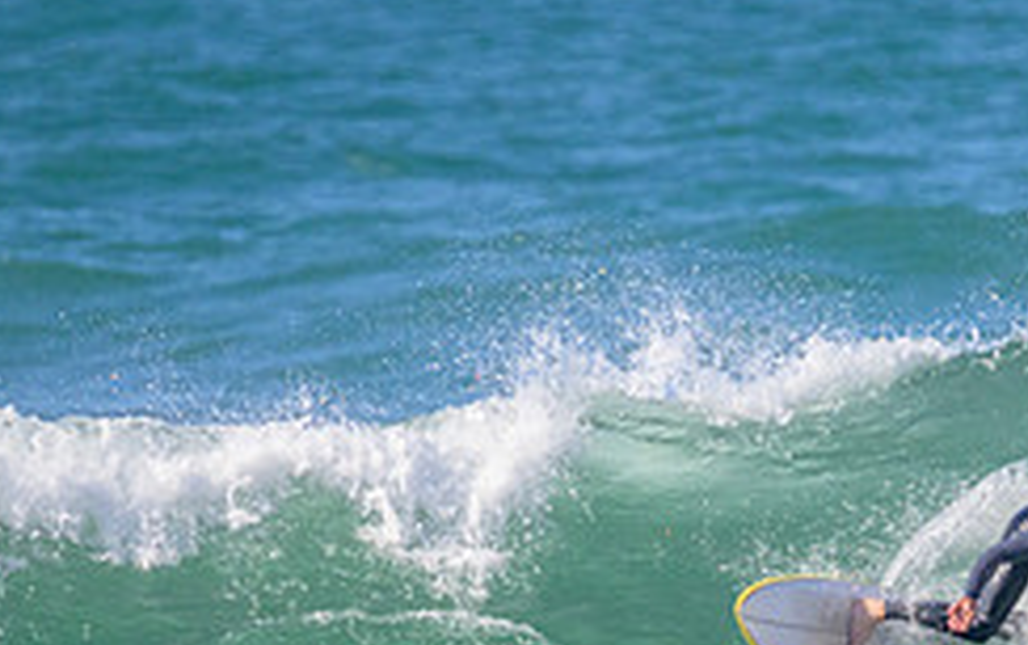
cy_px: 685
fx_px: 54346
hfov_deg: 1.1
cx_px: 859
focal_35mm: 1938
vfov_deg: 0.7
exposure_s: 1/2000
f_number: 11
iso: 1800
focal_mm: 800
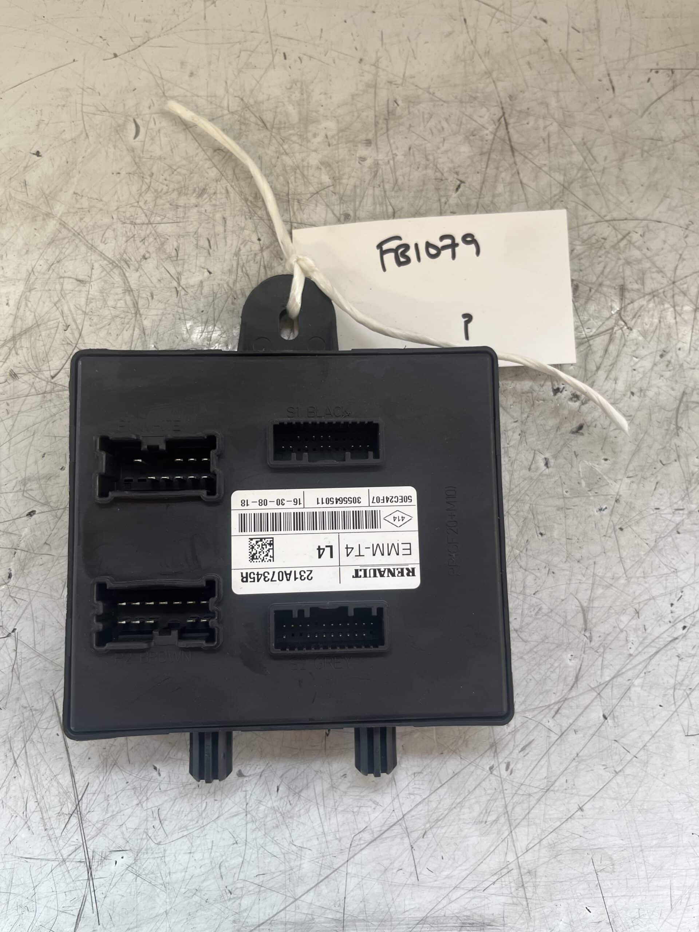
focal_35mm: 26
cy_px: 466
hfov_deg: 53.1
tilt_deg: -81.3
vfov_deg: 67.3
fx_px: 700
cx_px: 350
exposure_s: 1/121
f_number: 1.6
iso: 64
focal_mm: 5.1
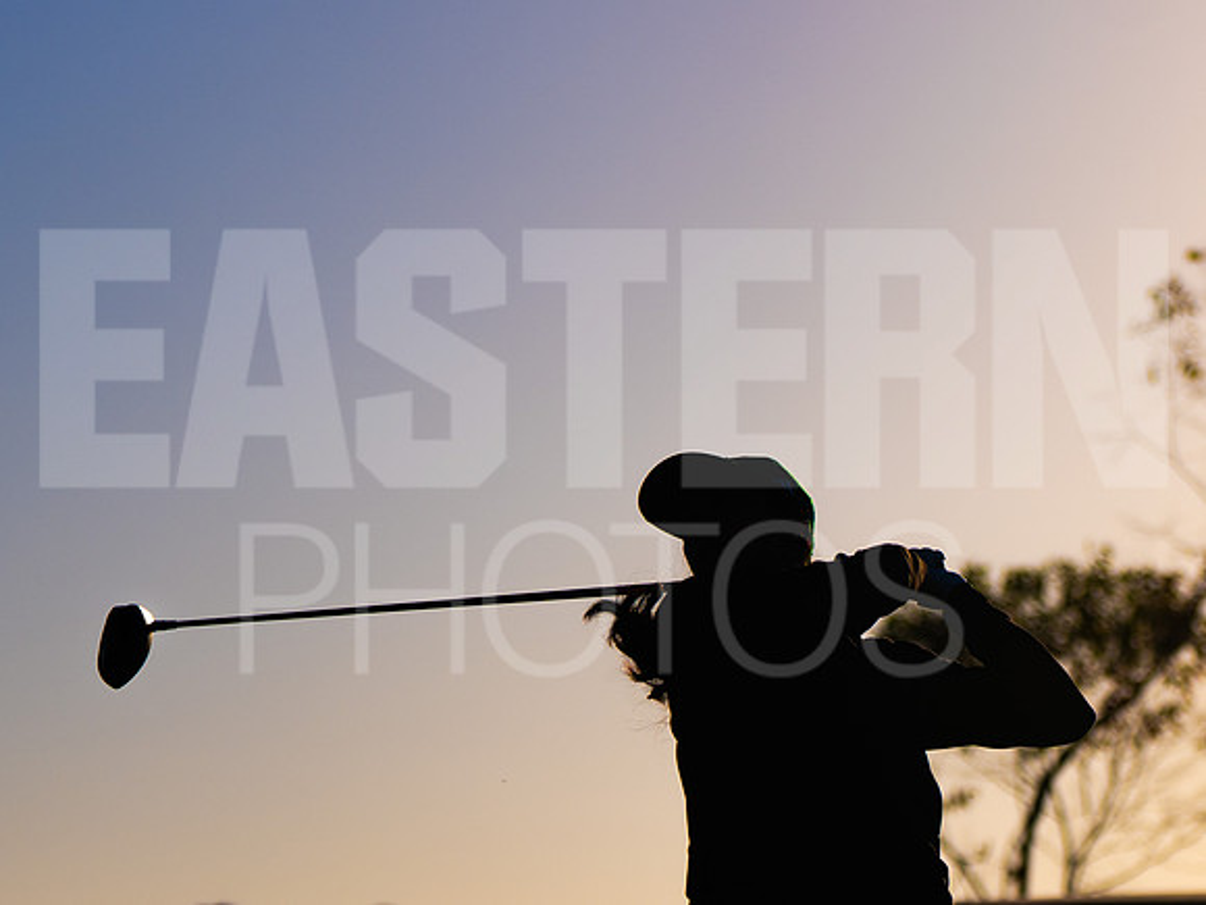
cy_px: 829
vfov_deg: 7.3
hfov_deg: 9.7
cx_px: 755
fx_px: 7111
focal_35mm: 204
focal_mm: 85
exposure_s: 1/5000
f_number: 2.8
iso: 80
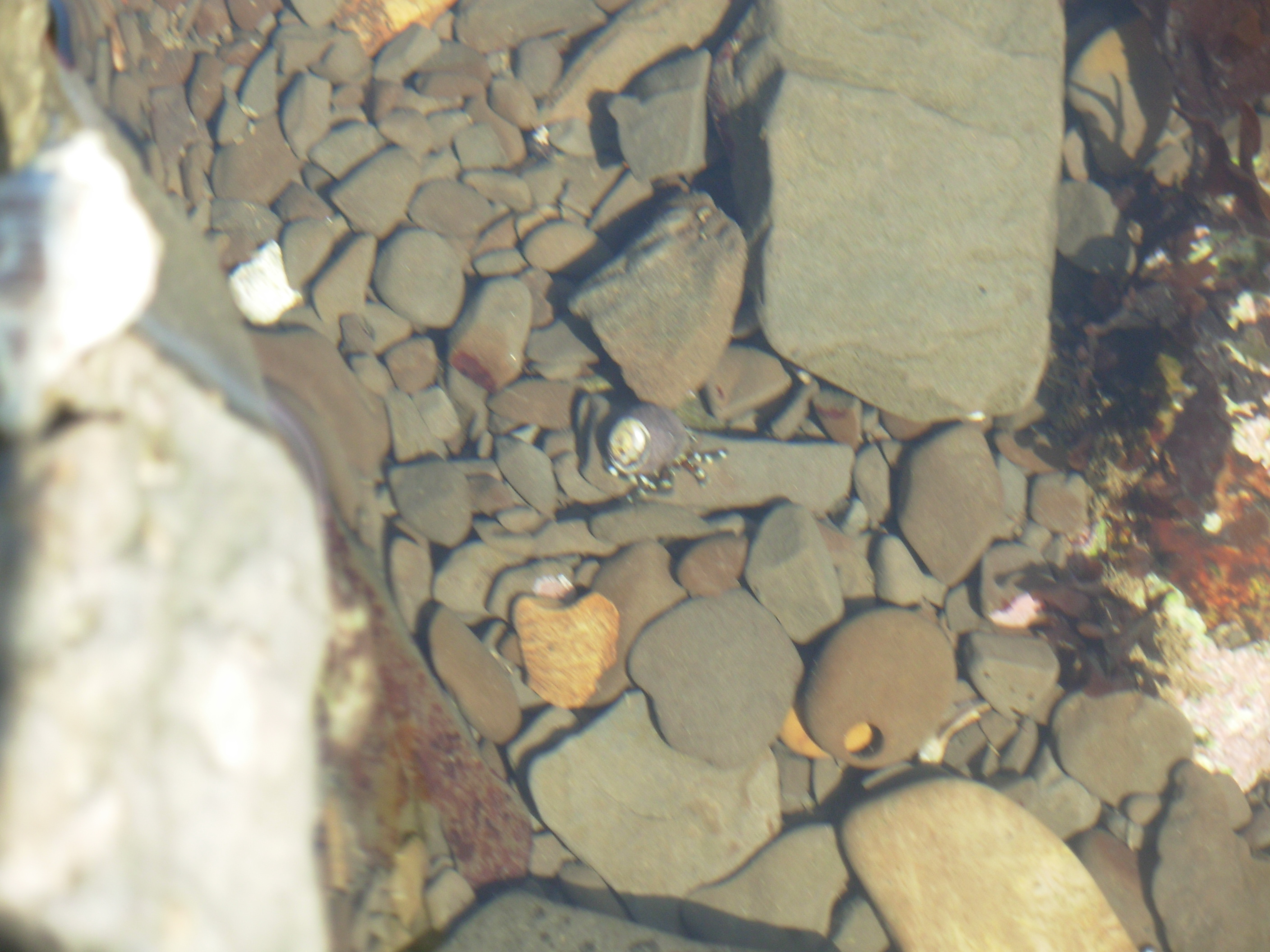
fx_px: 4476
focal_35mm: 122
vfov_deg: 12.1
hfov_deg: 16.1
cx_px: 635
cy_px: 476
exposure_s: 1/90.5
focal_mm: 20.2
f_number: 4.3
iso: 50
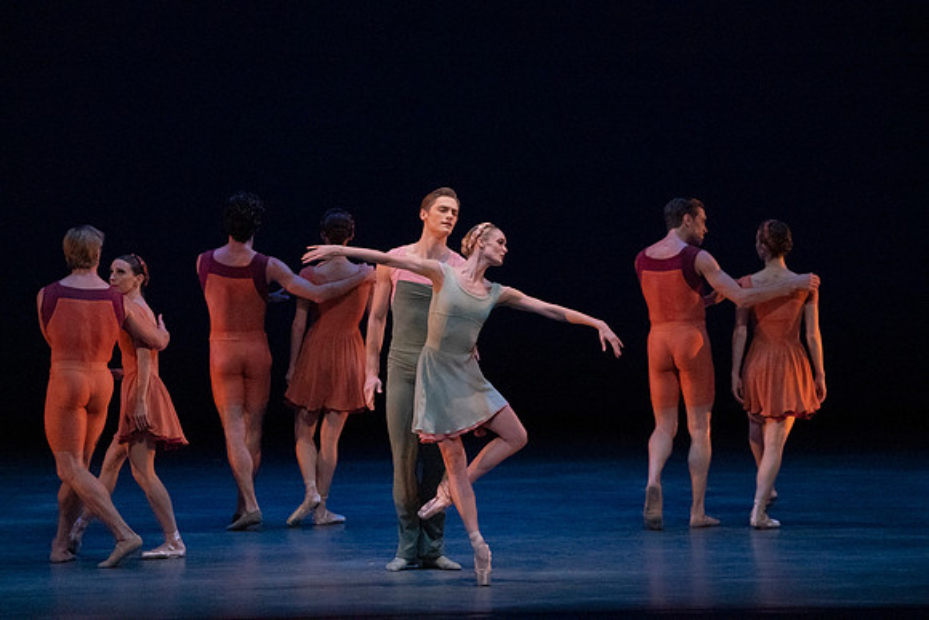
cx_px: 464
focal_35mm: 282
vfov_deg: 4.9
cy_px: 310
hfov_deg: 7.3
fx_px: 7279
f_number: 7.1
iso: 16000
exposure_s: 1/400
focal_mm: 282
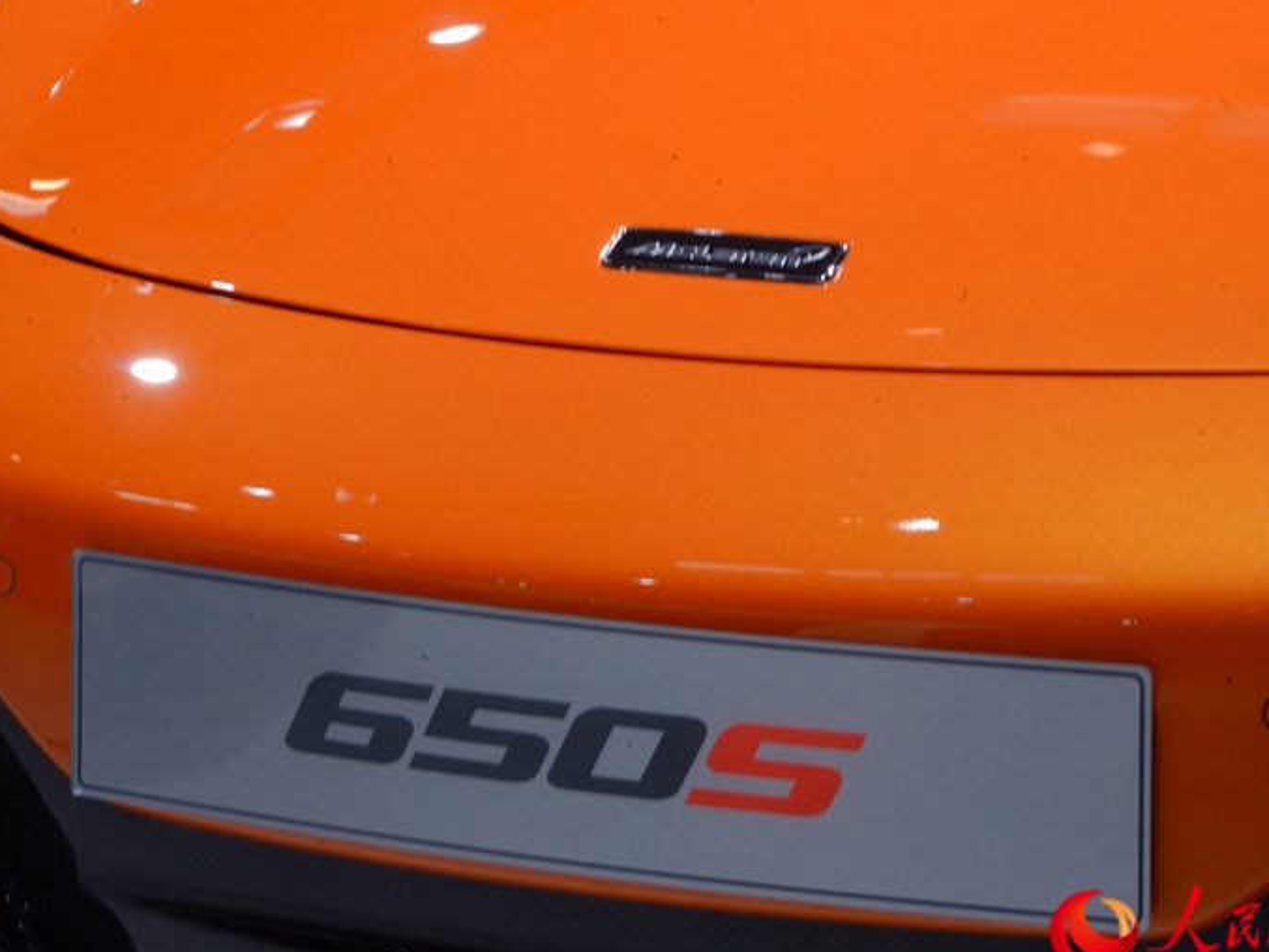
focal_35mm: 153
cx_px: 744
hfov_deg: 12.9
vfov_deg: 9.7
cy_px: 495
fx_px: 5610
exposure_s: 1/40
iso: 1250
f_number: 29
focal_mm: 90
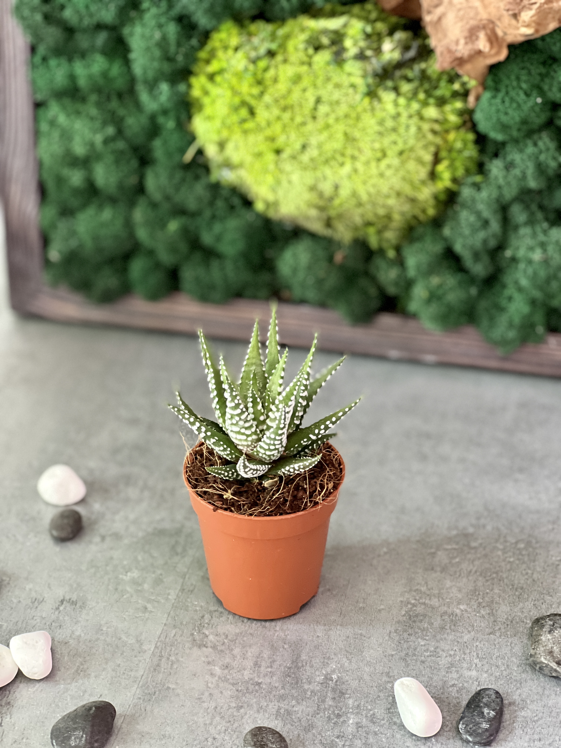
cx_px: 280
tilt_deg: -31.5
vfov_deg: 25.3
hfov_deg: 19.1
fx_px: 1664
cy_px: 374
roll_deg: +0.1
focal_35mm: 77
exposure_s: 1/29
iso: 400
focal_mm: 9
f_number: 2.8
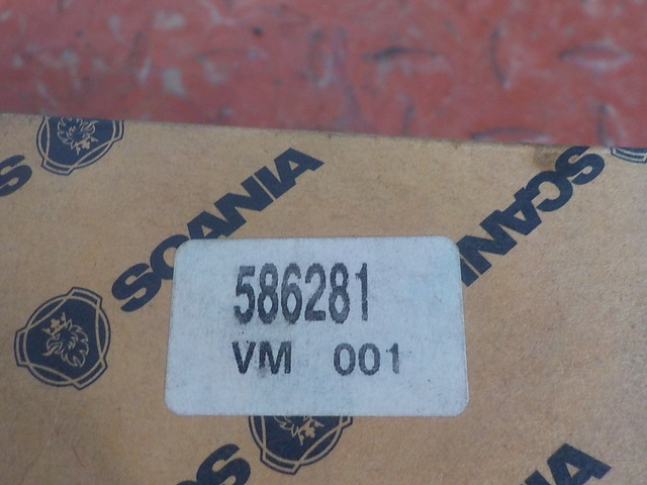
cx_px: 324
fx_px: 561
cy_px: 242
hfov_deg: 60.0
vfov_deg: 46.8
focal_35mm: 30
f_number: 3.3
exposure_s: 1/30
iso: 280
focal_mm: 4.1
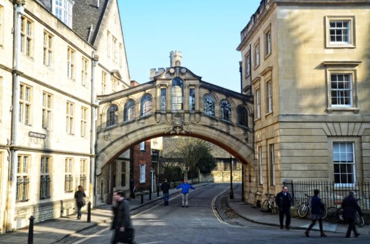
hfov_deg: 45.1
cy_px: 122
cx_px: 185
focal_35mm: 44
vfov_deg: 30.7
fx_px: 446
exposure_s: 1/20
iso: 200
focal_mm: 29
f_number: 25
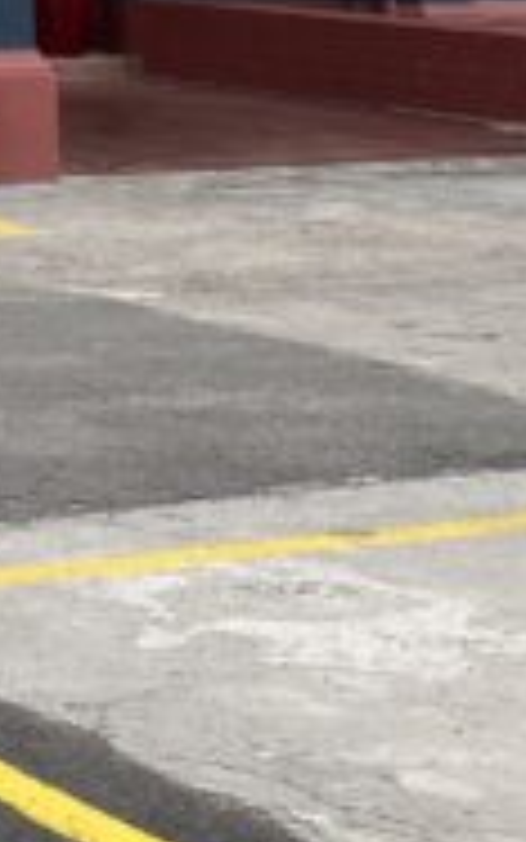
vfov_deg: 12.8
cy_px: -558
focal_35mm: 151
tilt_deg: +7.8
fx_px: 3461
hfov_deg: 8.3
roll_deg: +0.0
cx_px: -539
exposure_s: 1/502
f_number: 1.8
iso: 32
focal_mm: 4.25
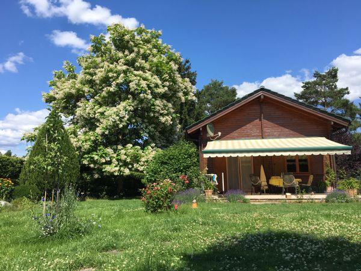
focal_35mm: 29
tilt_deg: +8.4
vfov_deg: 48.2
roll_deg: +1.3
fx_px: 302
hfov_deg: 61.7
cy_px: 136
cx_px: 180
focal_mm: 4.15
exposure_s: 1/1451
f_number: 2.2
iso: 25
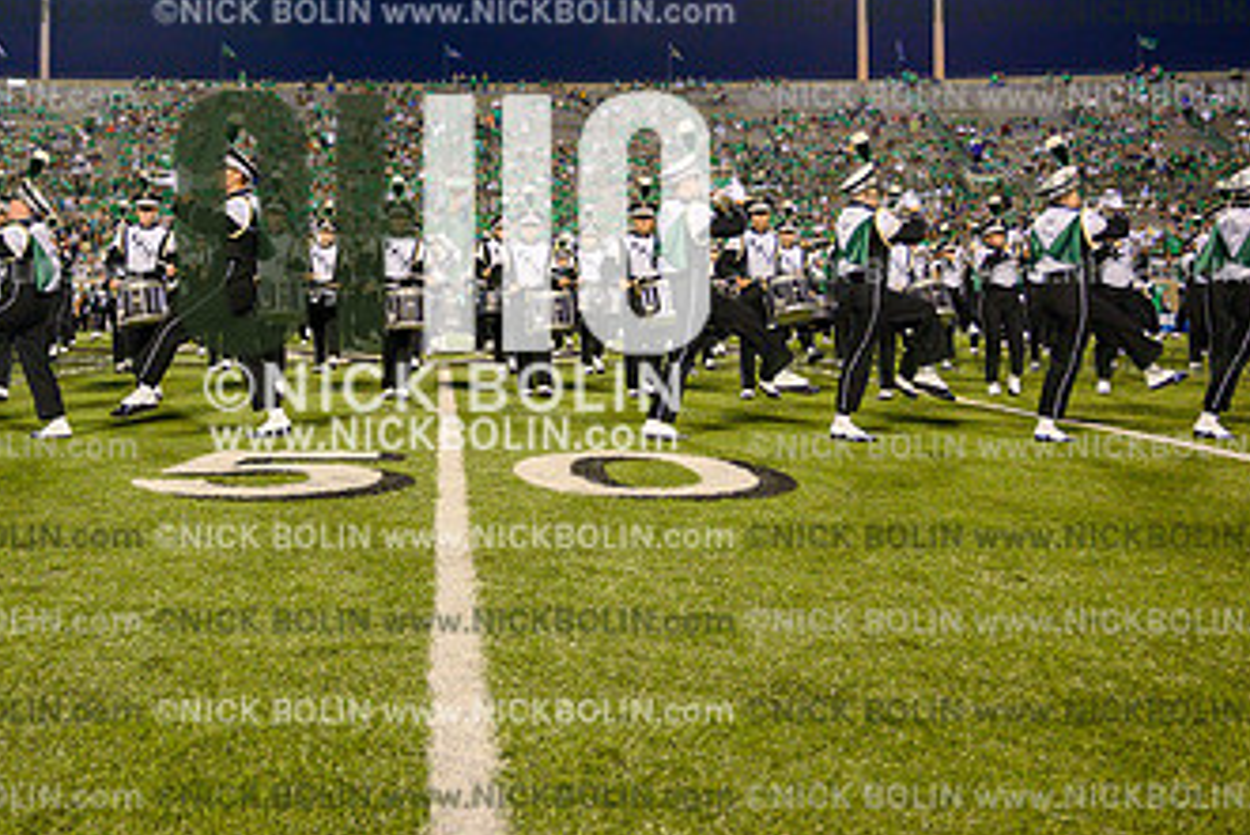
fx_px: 1459
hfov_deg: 45.8
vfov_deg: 31.6
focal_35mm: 42
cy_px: 272
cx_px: 442
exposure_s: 1/500
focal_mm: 24
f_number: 4
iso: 5000
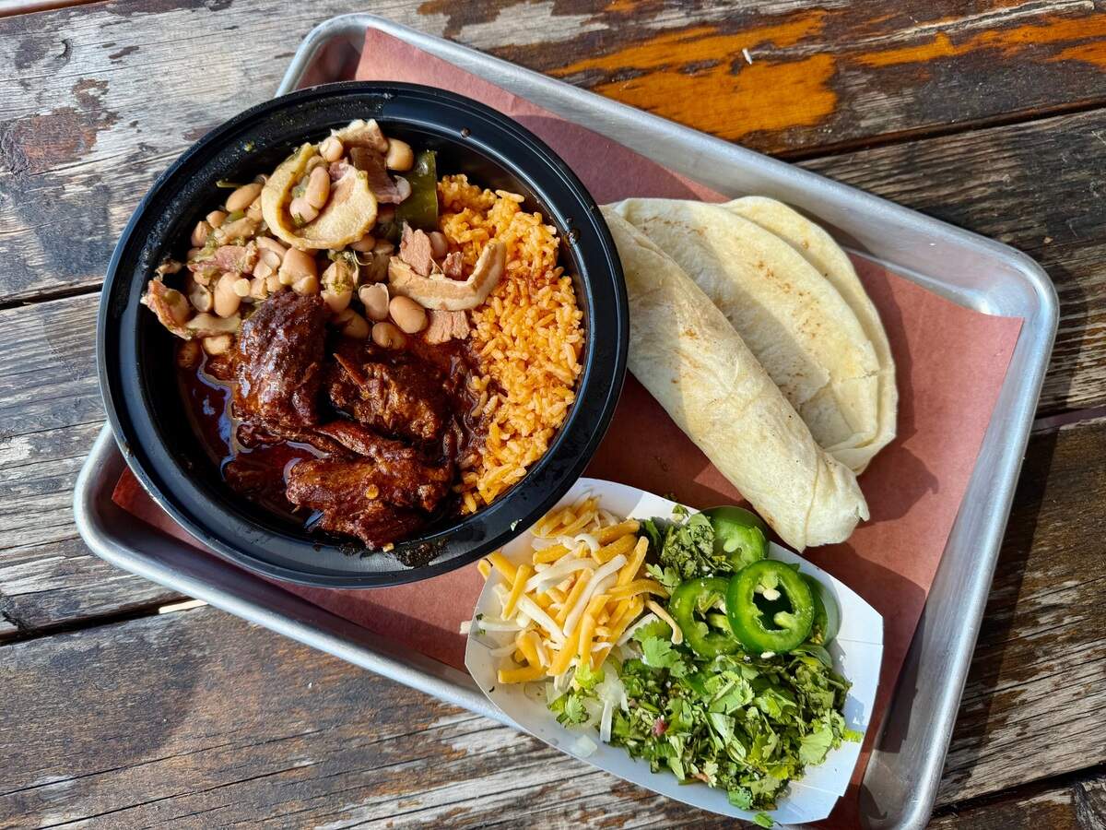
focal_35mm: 24
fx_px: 767
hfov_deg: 71.6
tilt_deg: -77.6
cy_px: 415
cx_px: 553
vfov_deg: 56.8
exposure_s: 1/376
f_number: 1.78
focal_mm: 6.76
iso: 80
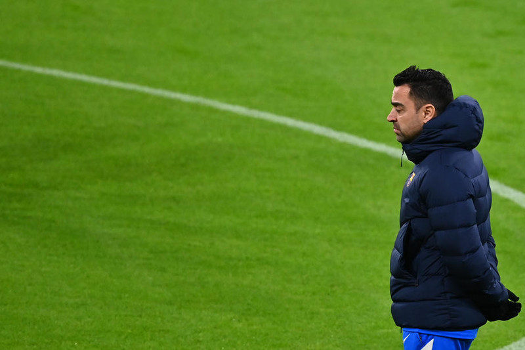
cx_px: 262
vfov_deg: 2.7
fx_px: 7290
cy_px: 175
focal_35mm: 500
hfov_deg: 4.1
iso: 3200
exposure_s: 1/800
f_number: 5.6
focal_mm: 500
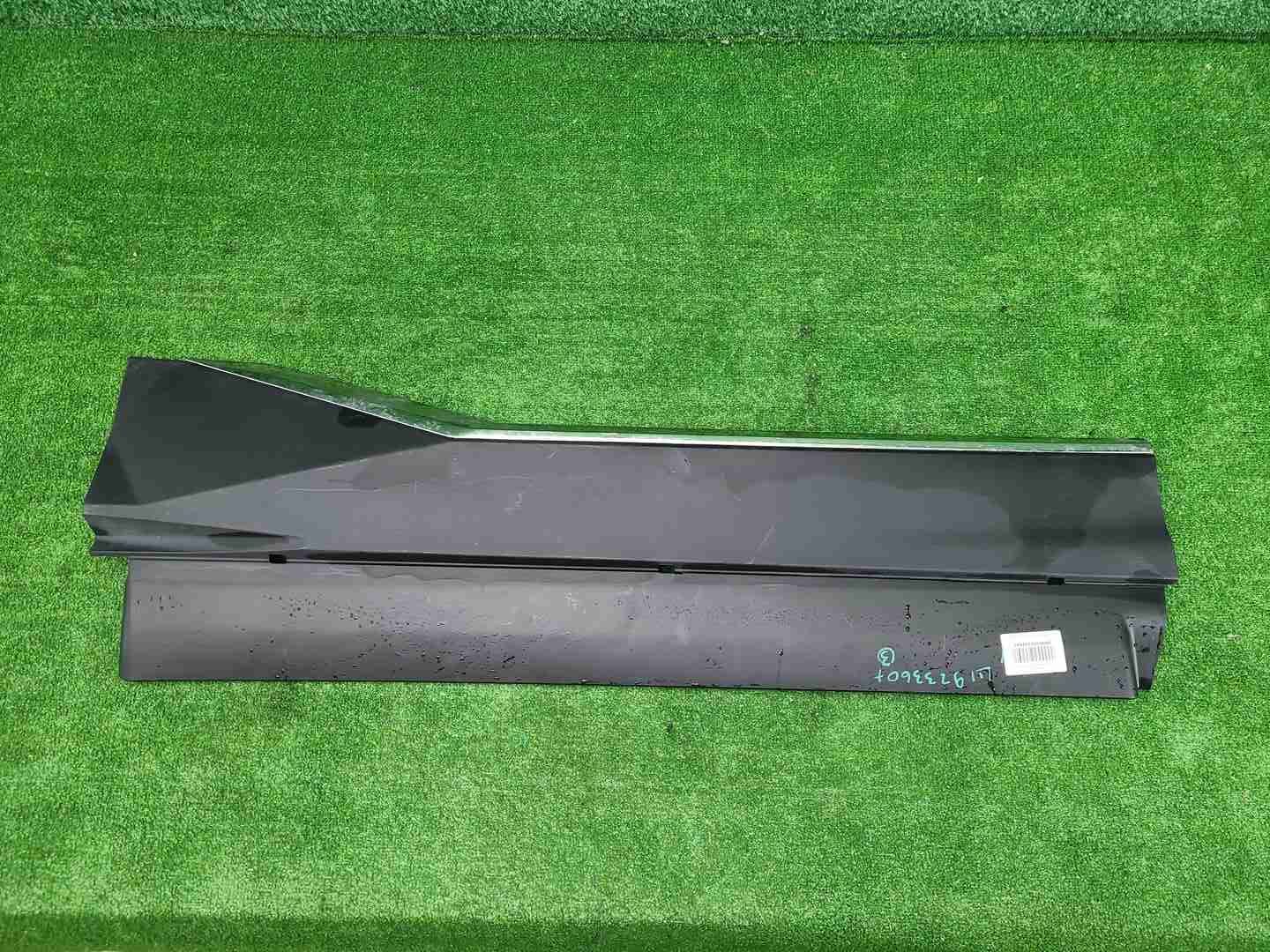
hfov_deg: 67.3
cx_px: 635
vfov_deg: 53.1
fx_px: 954
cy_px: 476
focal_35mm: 26
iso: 229
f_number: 1.8
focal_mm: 5.4
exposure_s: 1/50
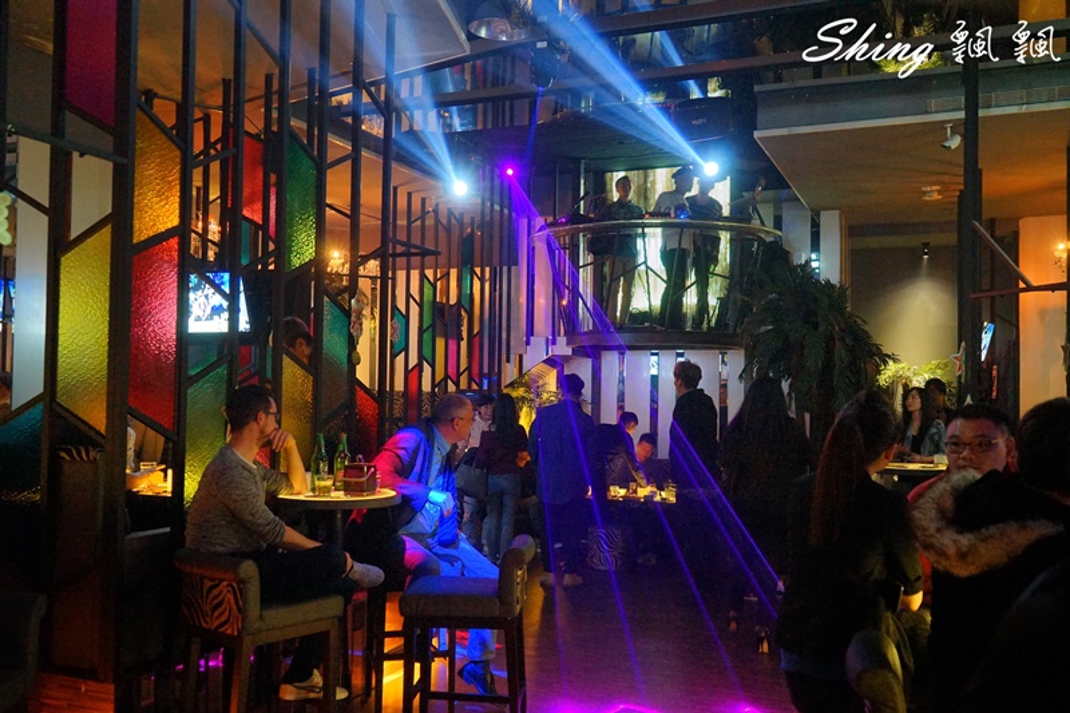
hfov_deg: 58.7
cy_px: 356
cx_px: 535
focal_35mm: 32
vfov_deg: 41.1
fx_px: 951
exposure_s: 1/25
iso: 3200
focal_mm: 32
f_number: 4
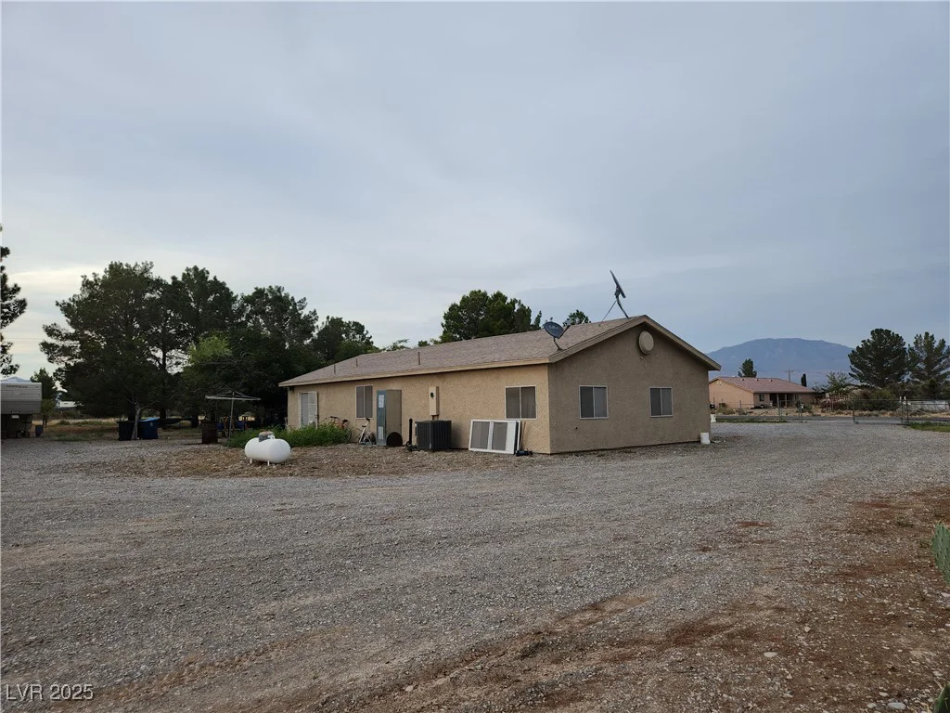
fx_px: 631
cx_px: 475
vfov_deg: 58.9
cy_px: 356
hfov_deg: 73.9
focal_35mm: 23
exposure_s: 1/208
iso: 20
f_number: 1.8
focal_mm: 5.4
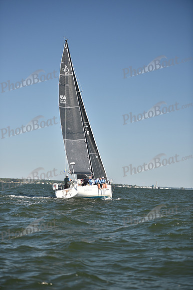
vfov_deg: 24.8
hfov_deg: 16.7
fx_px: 659
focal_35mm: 82
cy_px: 145
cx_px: 96
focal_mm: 82
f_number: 2.8
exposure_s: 1/1250
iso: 250
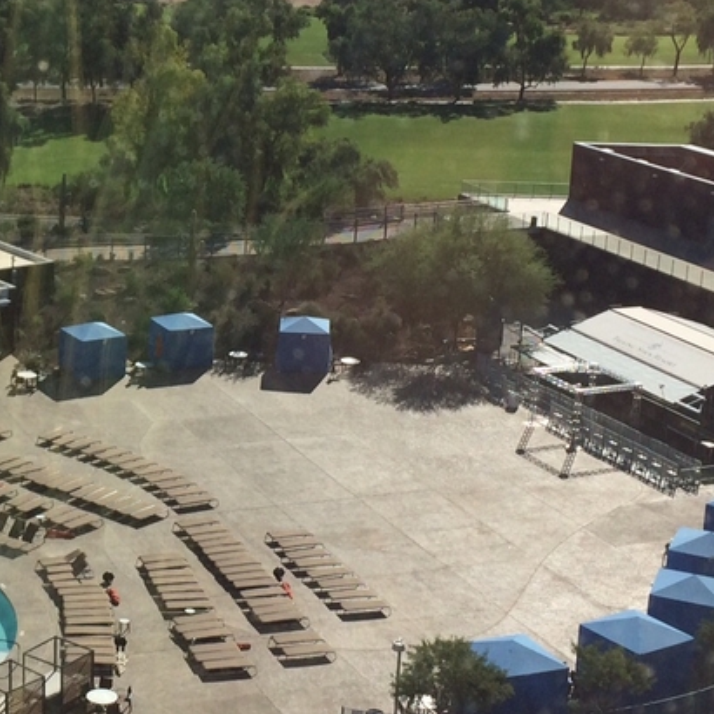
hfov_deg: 22.4
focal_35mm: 75
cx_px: 56
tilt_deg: -14.1
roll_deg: -1.7
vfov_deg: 23.0
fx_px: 1750
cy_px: 240
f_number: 2.2
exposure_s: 1/3425
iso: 32
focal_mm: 4.15
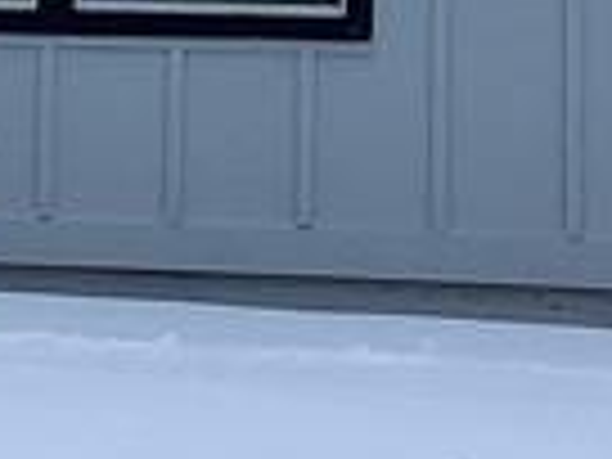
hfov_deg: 8.3
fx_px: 4137
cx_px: -207
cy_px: -454
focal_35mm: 234
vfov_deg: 6.2
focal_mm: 3.3
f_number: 2.4
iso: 50
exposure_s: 1/120
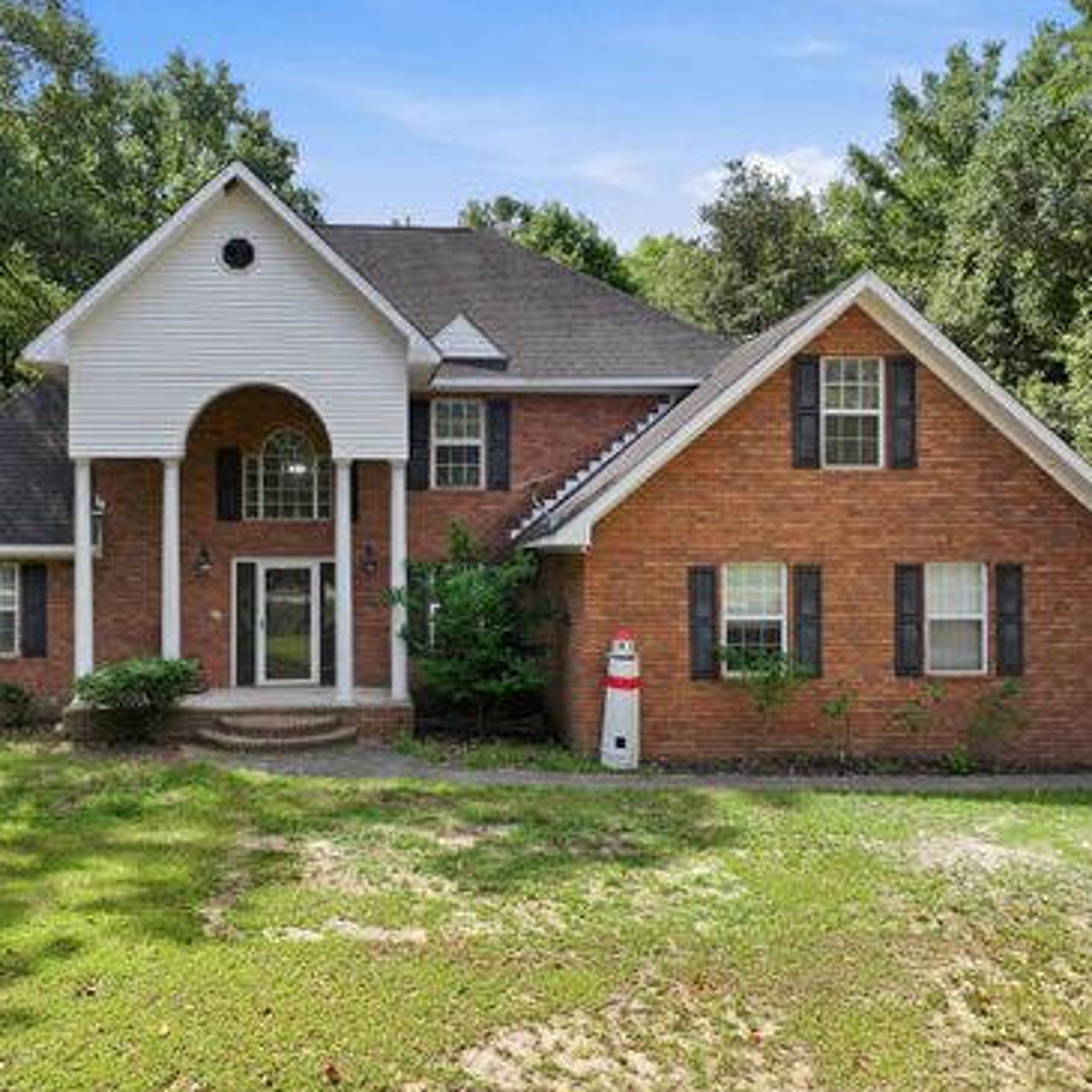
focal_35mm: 29
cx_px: 458
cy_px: 547
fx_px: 1035
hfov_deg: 55.4
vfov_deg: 55.6
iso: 100
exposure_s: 1/120
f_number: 9
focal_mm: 12.3
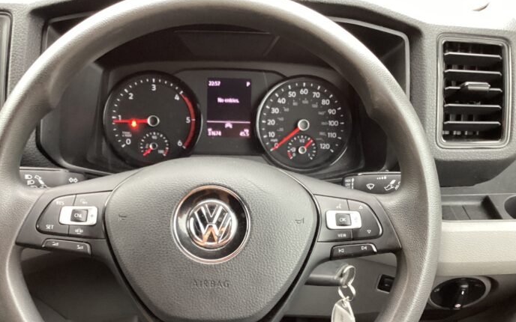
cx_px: 250
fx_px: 534
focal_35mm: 38
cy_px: 210
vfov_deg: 33.3
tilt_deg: -35.8
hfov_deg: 51.5
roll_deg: -2.1
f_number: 2.4
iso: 250
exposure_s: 1/40
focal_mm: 3.3
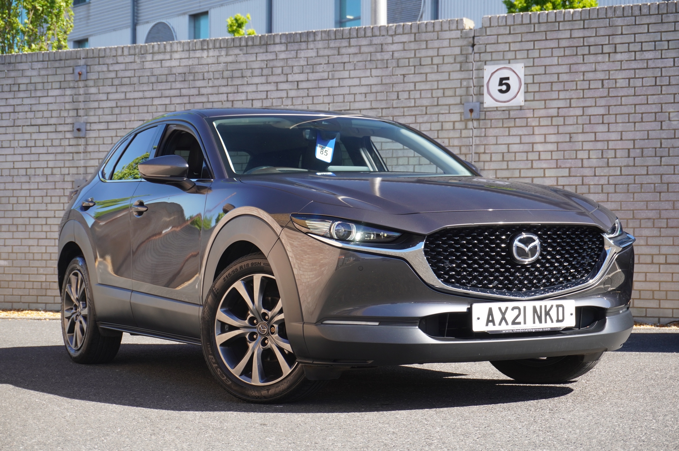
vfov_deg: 19.7
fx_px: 1300
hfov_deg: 29.3
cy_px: 226
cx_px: 340
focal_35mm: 69
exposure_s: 1/160
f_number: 5.6
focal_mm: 46
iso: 250
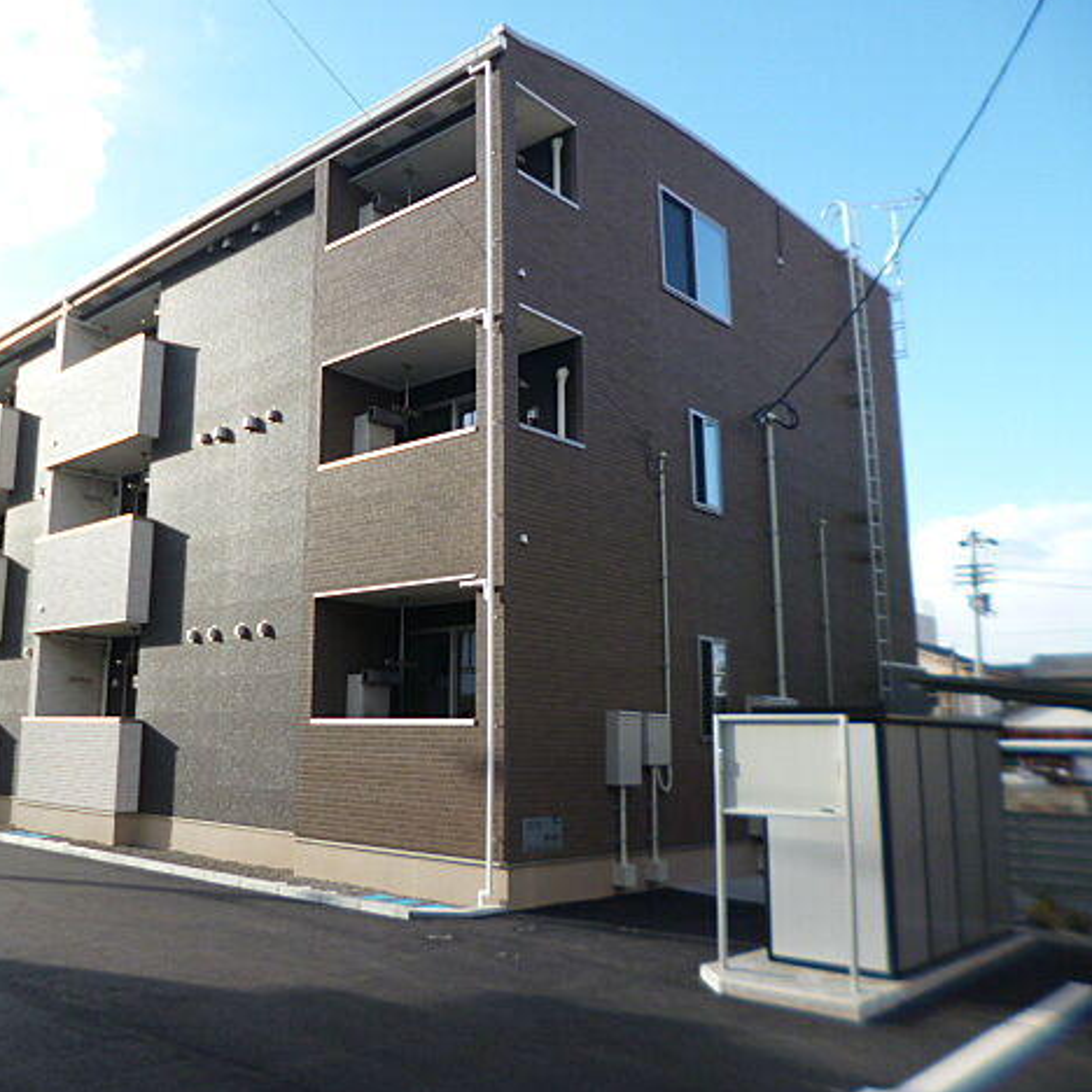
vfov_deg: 55.6
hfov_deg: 54.5
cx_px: 364
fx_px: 1035
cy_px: 541
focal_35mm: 29
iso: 100
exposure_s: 1/640
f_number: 2.5
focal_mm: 4.3
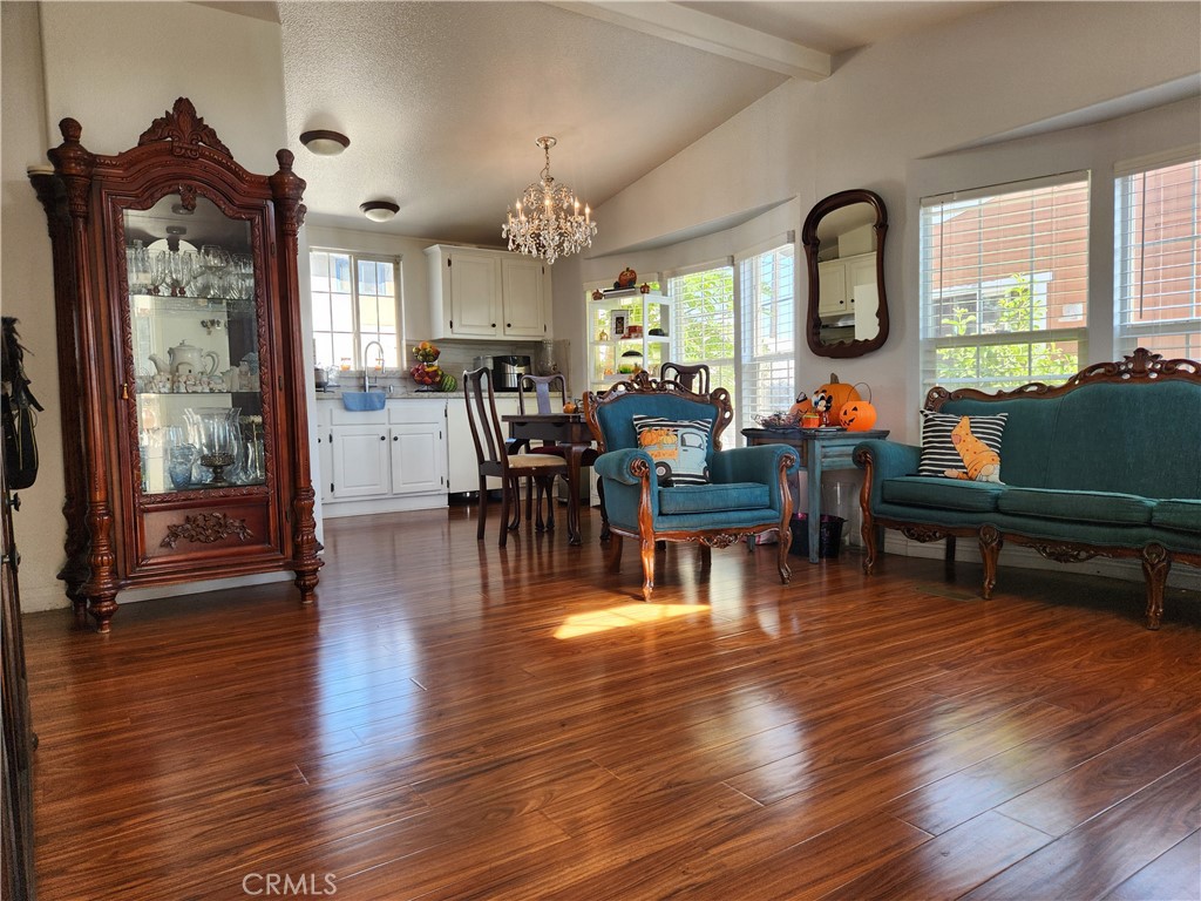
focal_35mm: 23
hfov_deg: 73.9
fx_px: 798
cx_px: 600
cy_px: 450
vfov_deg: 58.9
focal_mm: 5.4
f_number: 1.8
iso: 80
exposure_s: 1/180
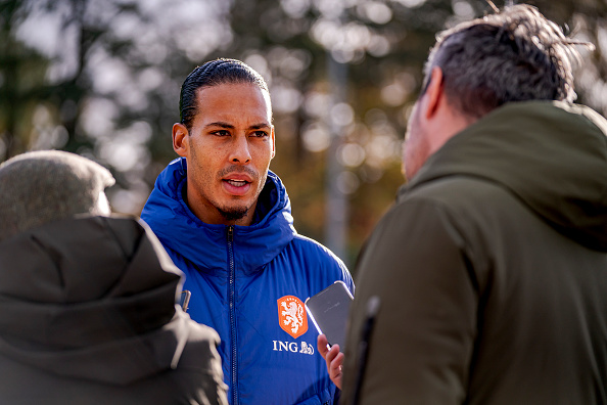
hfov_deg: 17.6
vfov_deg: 11.8
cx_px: 304
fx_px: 1956
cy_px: 202
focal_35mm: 116
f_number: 2.8
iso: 500
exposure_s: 1/3200
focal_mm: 116
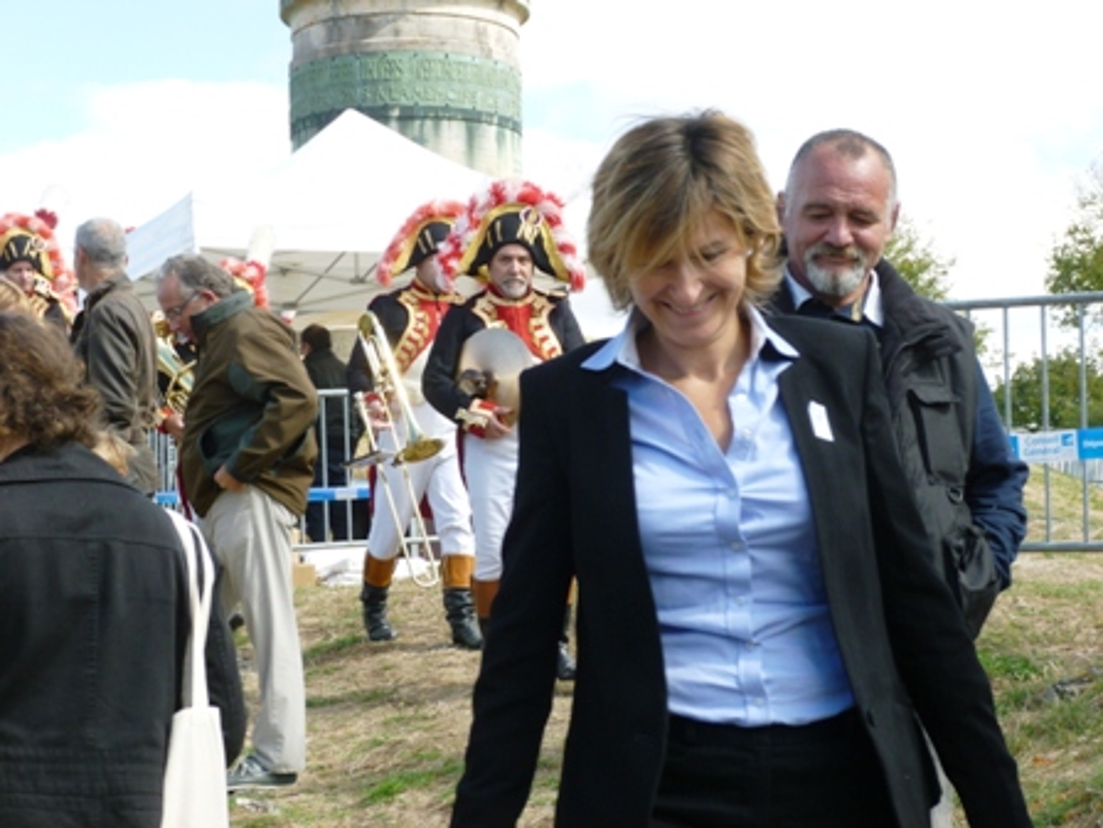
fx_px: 2326
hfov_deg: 26.7
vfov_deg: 20.2
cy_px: 414
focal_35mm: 73
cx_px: 552
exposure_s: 1/160
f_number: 4.7
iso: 100
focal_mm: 13.2
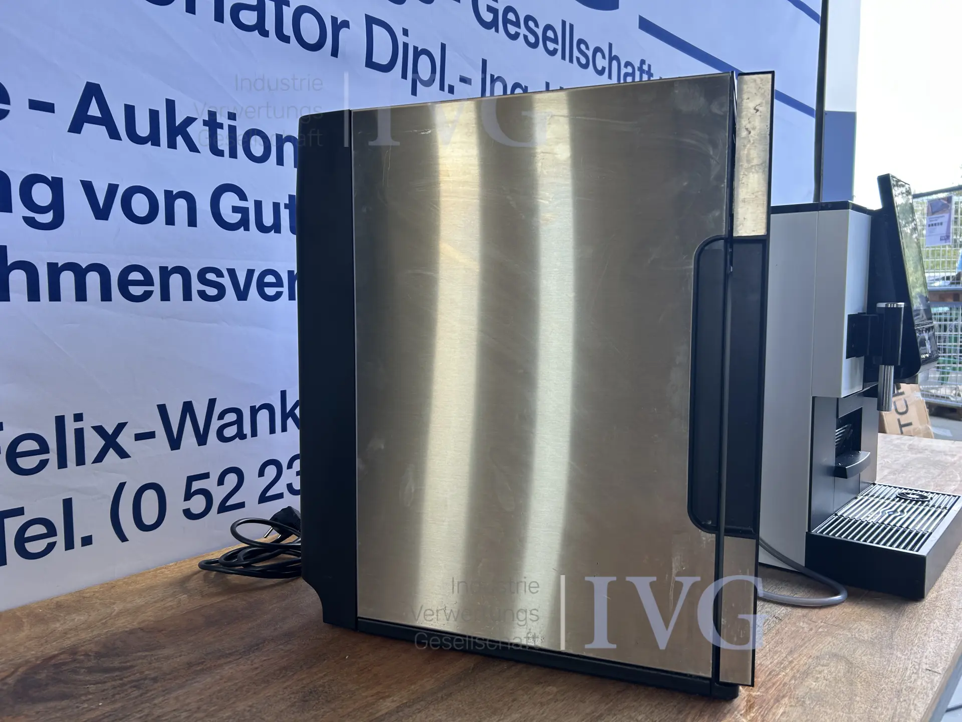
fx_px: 723
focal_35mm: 26
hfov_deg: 67.3
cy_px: 361
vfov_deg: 53.1
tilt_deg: -4.4
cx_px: 481
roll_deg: +0.4
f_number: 1.5
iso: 32
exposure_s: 1/121
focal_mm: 5.7
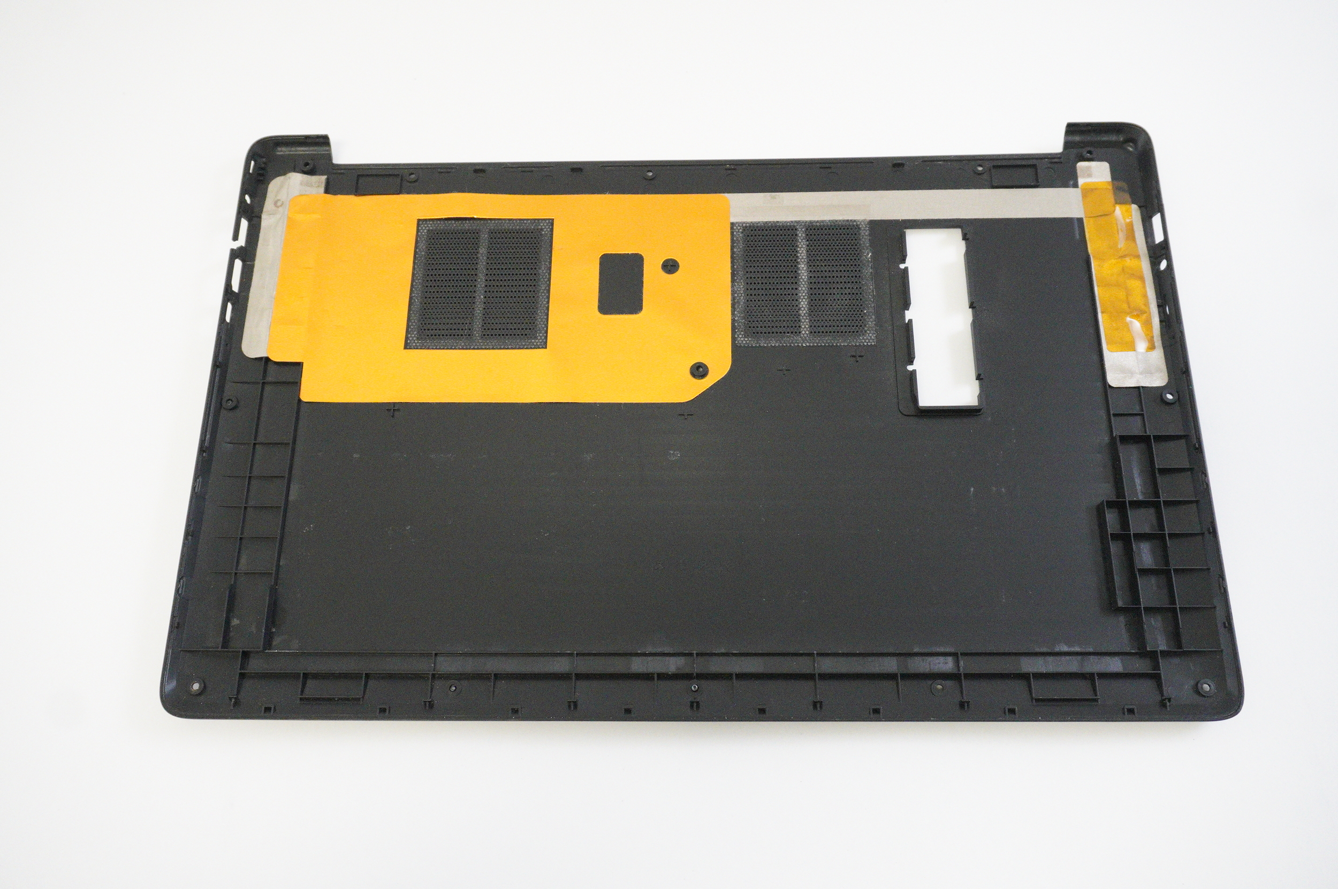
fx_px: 1170
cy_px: 444
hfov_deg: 59.5
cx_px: 669
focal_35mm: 32
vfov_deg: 41.6
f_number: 5.6
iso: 6400
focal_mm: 21
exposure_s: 1/200
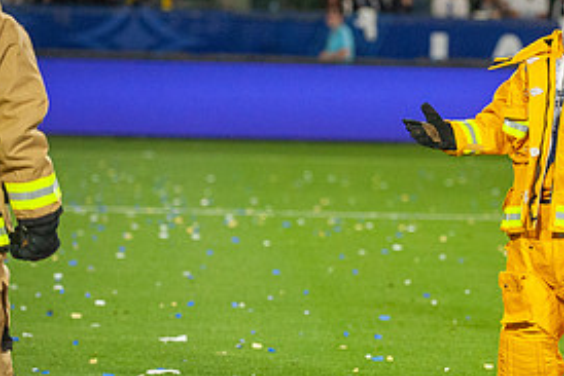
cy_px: 189
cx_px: 484
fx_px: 4640
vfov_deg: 4.6
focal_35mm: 296
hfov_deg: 6.9
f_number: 2.8
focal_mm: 140
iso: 3200
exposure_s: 1/2500
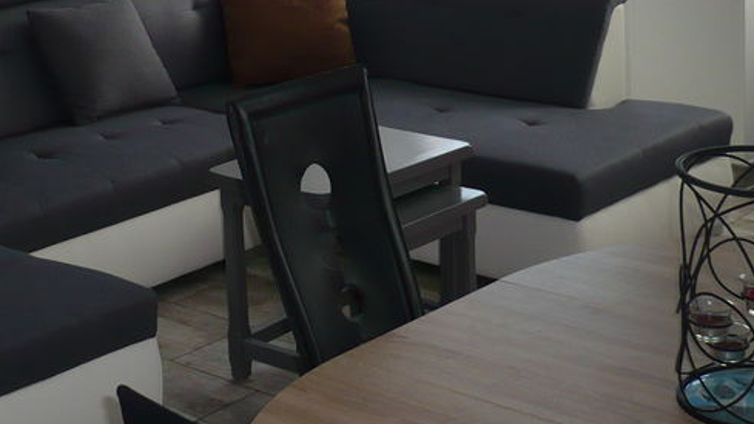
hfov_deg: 26.8
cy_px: -130
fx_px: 1559
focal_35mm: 78
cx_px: 190
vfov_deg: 14.8
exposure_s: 1/40
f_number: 2.8
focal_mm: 5.8
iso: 100
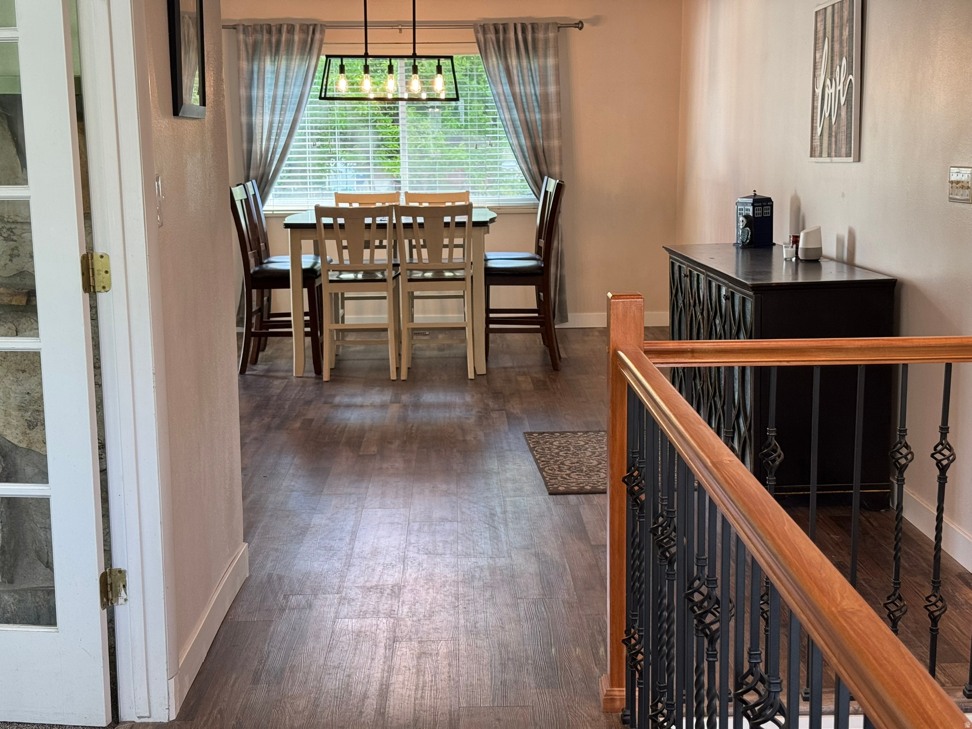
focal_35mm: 48
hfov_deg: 39.7
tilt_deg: -9.9
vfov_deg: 30.3
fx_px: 1348
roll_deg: +0.7
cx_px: 486
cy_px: 364
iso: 100
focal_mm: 6.76
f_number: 1.78
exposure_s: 1/120
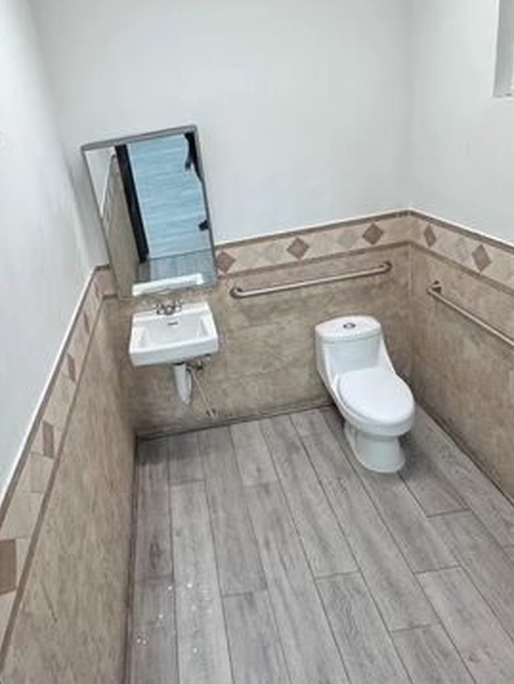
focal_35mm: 25
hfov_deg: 54.1
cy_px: 294
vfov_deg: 69.0
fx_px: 494
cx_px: 182
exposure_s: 1/60
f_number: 2.2
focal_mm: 2.22
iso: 250
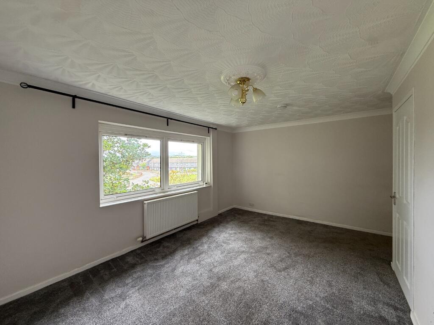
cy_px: 162
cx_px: 217
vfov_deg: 85.7
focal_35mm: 14
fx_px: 176
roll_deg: +0.4
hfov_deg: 102.1
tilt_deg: -0.7
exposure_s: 1/99
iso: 80
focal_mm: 2.22
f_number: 2.2
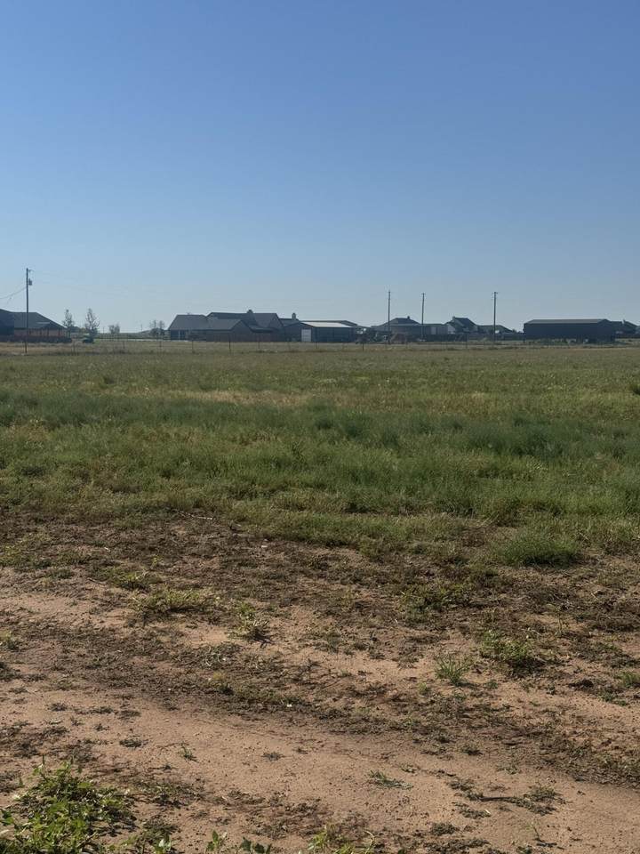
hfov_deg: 30.3
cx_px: 320
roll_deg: +0.0
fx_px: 1183
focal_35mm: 48
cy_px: 427
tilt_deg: -5.1
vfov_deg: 39.7
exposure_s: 1/9009
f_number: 1.78
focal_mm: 6.76
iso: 64
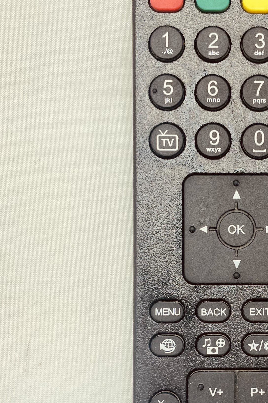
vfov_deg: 29.9
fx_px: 748
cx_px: 258
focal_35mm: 67
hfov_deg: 19.8
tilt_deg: -87.9
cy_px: 268
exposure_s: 1/244
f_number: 1.6
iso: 32
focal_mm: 4.2
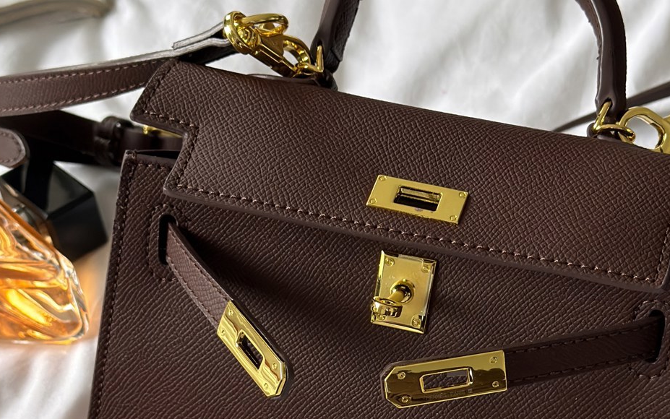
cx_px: 382
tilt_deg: -53.8
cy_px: 387
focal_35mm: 80
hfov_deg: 25.8
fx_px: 1461
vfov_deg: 16.1
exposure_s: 1/60
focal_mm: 6.76
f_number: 1.78
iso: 200
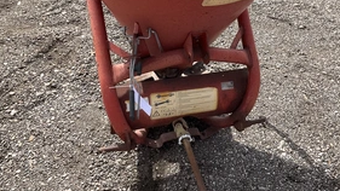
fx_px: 406
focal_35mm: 45
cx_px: 197
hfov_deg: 45.3
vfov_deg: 26.1
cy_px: 42
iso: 25
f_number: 1.8
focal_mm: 3
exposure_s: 1/719
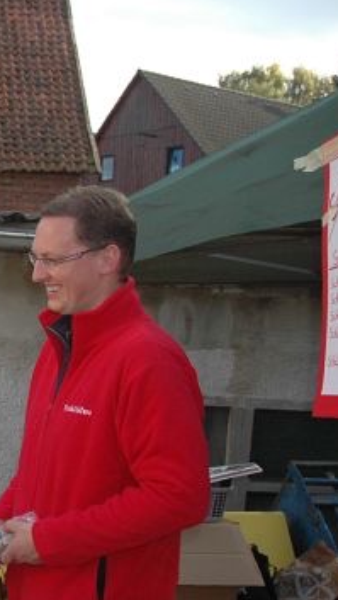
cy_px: 359
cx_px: -318
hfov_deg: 15.5
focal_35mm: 64
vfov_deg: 32.7
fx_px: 1018
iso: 400
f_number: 4
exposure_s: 1/500
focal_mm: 18
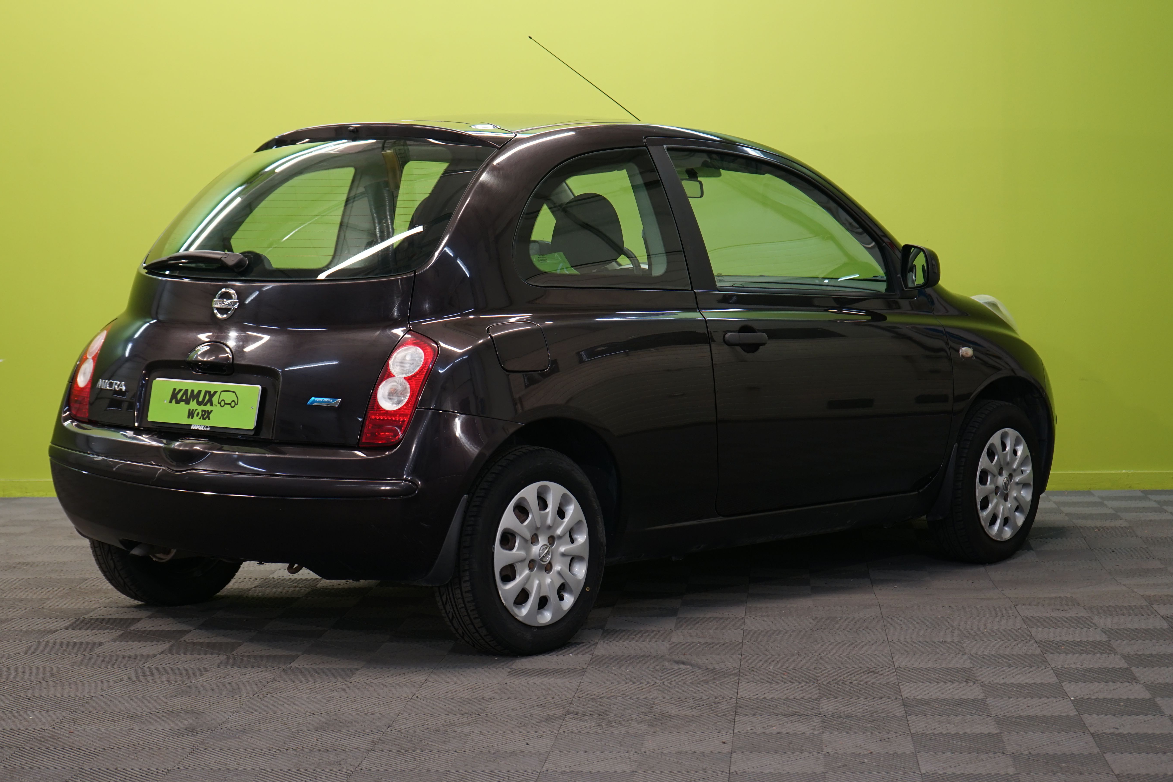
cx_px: 555
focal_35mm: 71
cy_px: 358
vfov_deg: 19.2
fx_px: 2313
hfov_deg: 28.4
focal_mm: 64
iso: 400
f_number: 5.6
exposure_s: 1/30
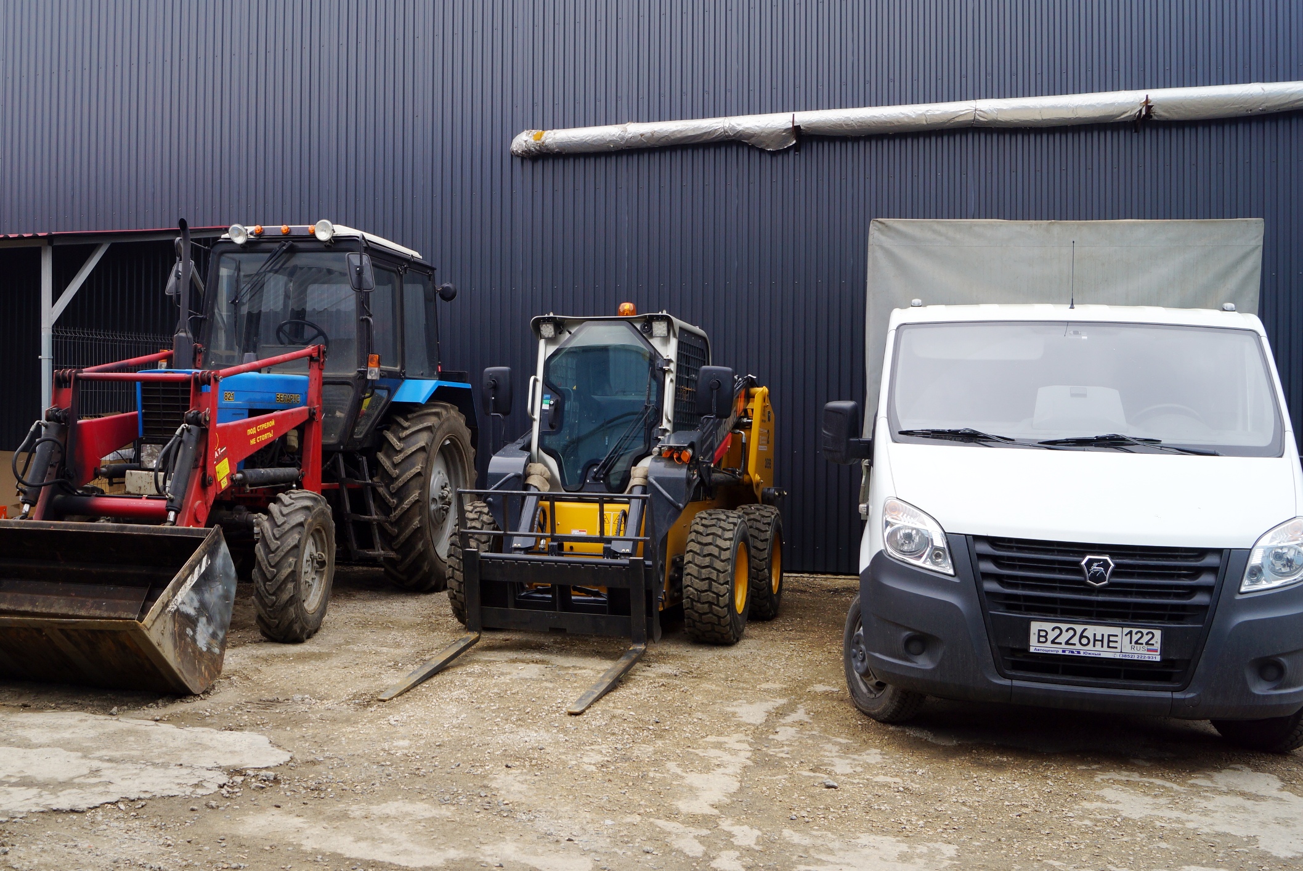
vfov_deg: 43.7
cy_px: 436
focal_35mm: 30
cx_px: 652
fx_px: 1086
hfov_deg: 61.9
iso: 100
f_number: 8
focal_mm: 20
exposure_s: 1/80
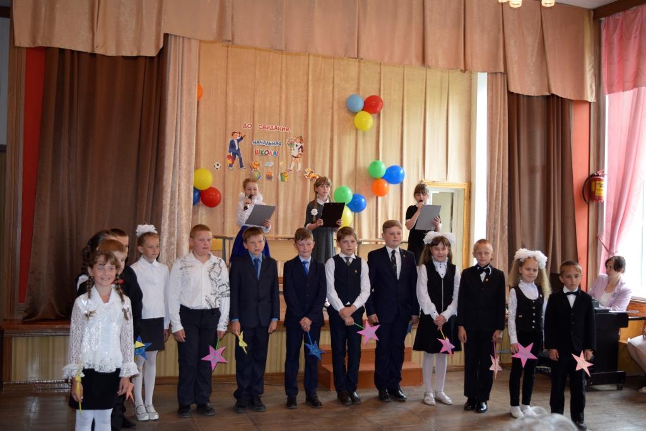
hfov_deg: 49.5
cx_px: 323
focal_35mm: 39
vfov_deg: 34.2
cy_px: 216
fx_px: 700
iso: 800
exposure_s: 1/80
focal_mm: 26
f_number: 4.5
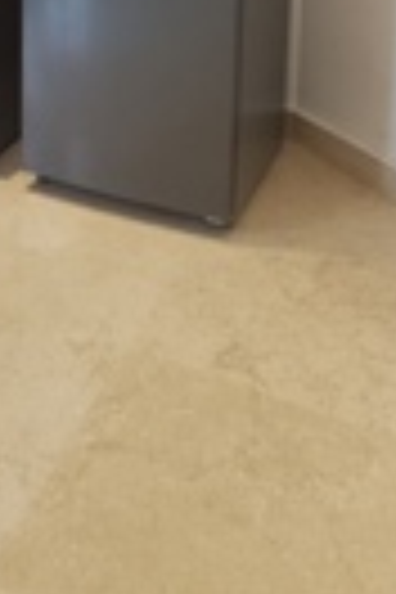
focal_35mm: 54
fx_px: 891
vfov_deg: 31.7
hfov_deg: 24.3
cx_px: 34
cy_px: -92
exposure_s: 1/50
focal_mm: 1.6
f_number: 2.2
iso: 250
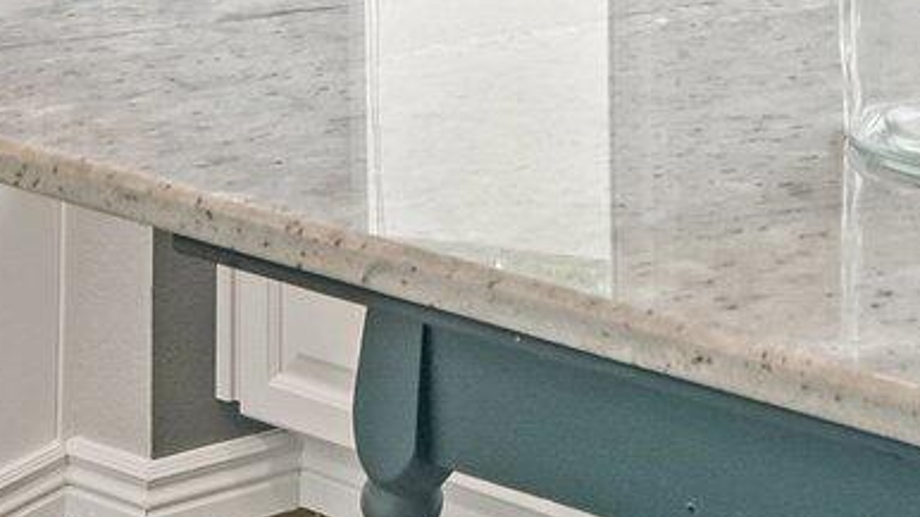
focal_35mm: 100
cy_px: -718
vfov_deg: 10.5
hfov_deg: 21.0
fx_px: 2439
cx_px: 784
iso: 640
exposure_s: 1/250
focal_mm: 18
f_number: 8
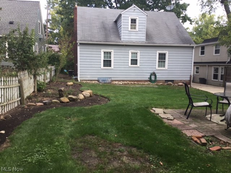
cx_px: 116
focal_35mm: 31
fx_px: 207
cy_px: 86
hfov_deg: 58.4
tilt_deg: -7.5
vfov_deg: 45.4
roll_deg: -2.3
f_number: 2.4
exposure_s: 1/132
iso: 25
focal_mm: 3.3
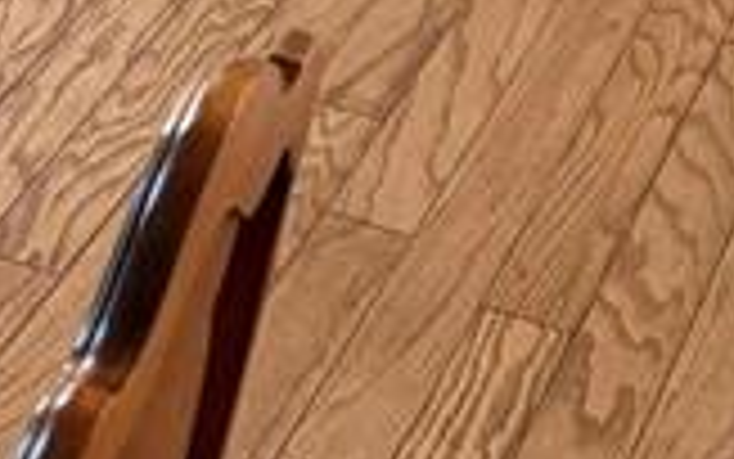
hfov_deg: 11.7
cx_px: -734
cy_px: -670
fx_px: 3202
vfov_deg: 7.6
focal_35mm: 160
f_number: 1.78
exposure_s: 1/60
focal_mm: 6.76
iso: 250
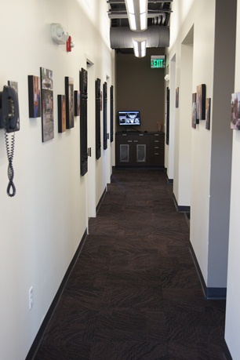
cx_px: 120
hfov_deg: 29.9
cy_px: 180
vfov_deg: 43.6
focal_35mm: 45
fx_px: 450
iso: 800
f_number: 4.5
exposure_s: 1/50
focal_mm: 30
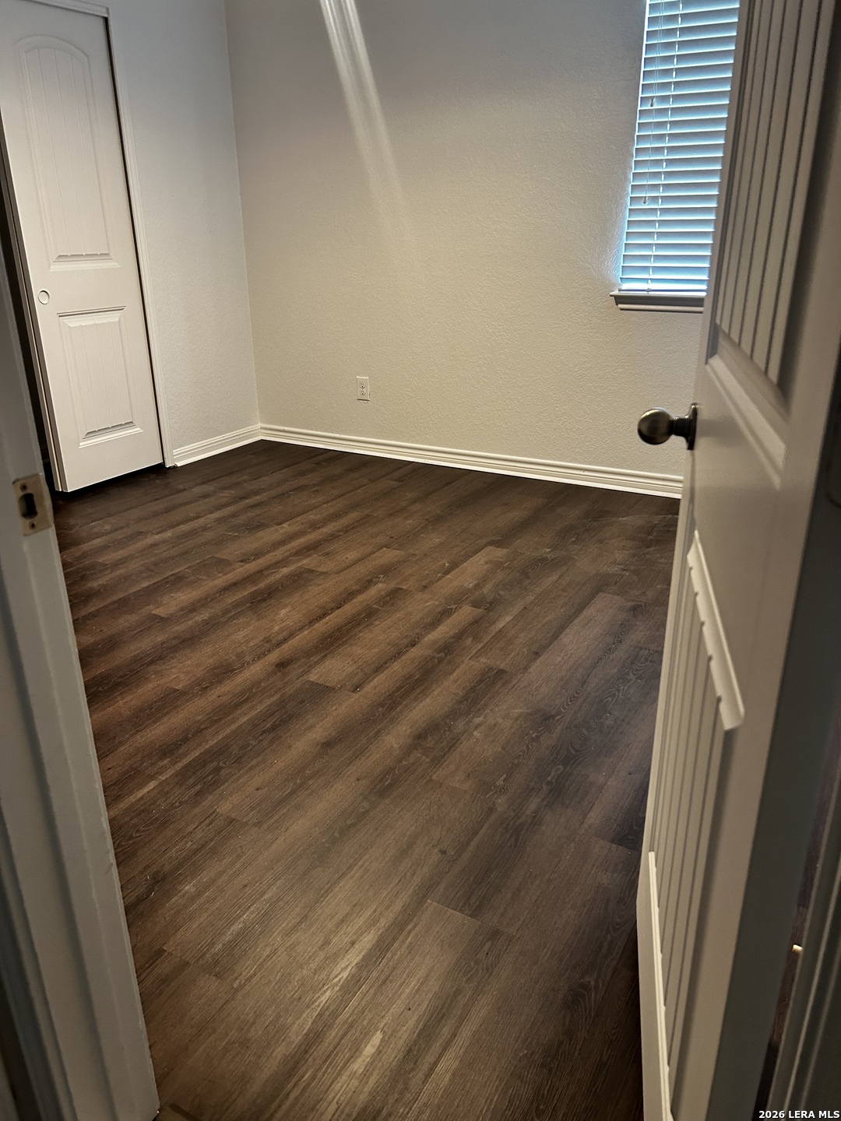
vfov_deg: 67.3
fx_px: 842
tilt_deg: -21.5
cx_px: 420
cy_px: 560
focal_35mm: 26
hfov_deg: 53.1
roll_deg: +0.8
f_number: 1.5
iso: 200
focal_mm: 5.7
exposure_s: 1/60
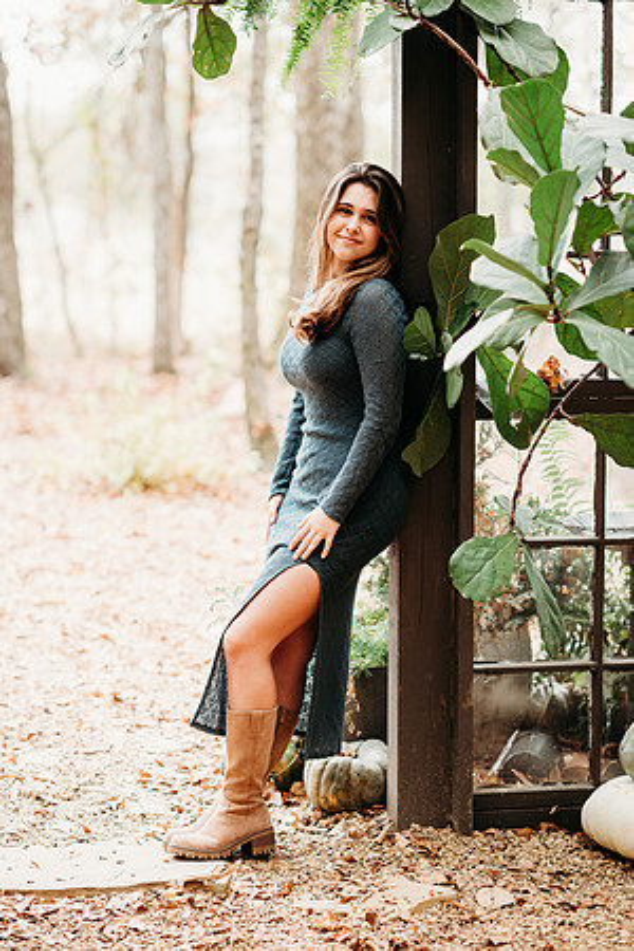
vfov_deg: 23.9
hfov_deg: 16.1
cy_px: 476
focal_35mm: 85
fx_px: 2245
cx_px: 317
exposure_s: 1/320
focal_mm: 85
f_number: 2.2
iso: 500
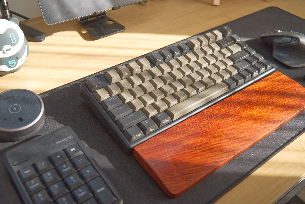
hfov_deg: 51.3
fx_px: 318
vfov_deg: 35.5
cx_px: 152
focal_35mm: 38
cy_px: 102
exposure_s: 1/3200
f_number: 5.6
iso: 400
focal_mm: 25
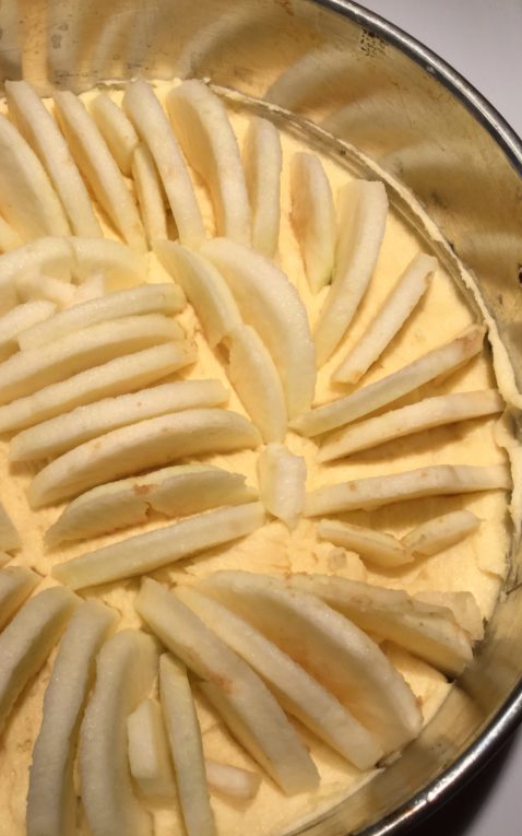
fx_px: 1002
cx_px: 114
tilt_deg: -68.8
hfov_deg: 28.7
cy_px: 419
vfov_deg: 45.3
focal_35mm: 44
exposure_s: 1/120
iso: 32
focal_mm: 3.3
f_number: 2.4
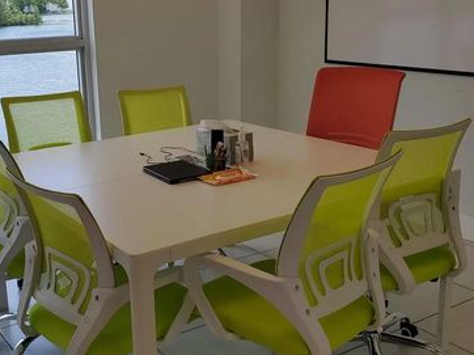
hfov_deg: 40.8
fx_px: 629
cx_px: 162
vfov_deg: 31.4
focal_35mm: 46
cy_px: 143
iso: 50
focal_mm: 4.3
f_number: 2.4
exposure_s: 1/322
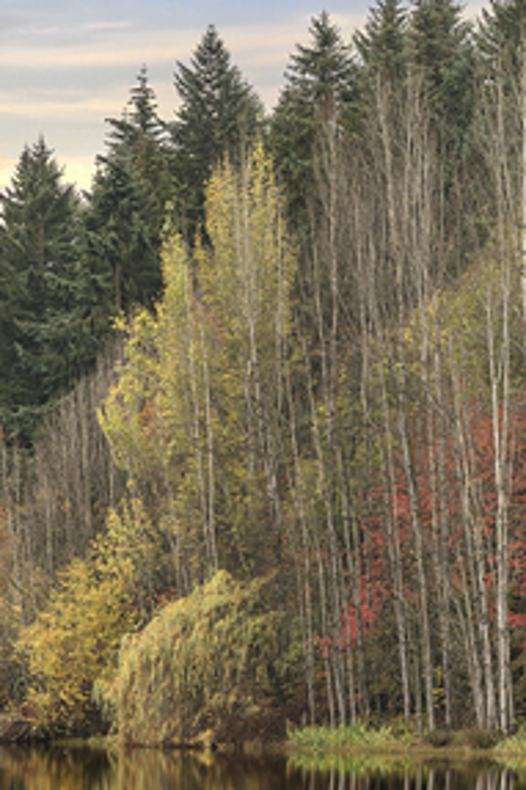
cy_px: 743
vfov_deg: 11.5
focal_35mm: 178
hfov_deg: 7.7
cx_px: 438
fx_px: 3906
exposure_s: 1/4
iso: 100
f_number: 8
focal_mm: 85
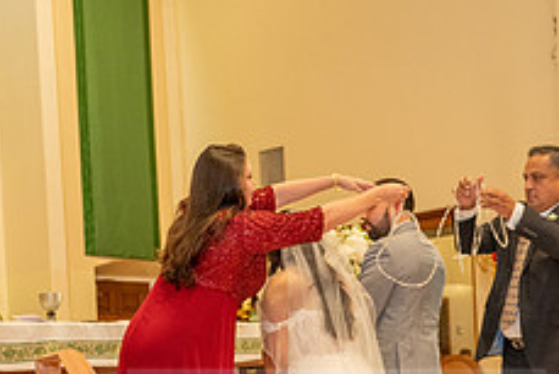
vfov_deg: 18.4
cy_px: 427
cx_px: 339
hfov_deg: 28.4
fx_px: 1103
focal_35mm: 71
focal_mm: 28
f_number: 2.8
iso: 1600
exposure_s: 1/160
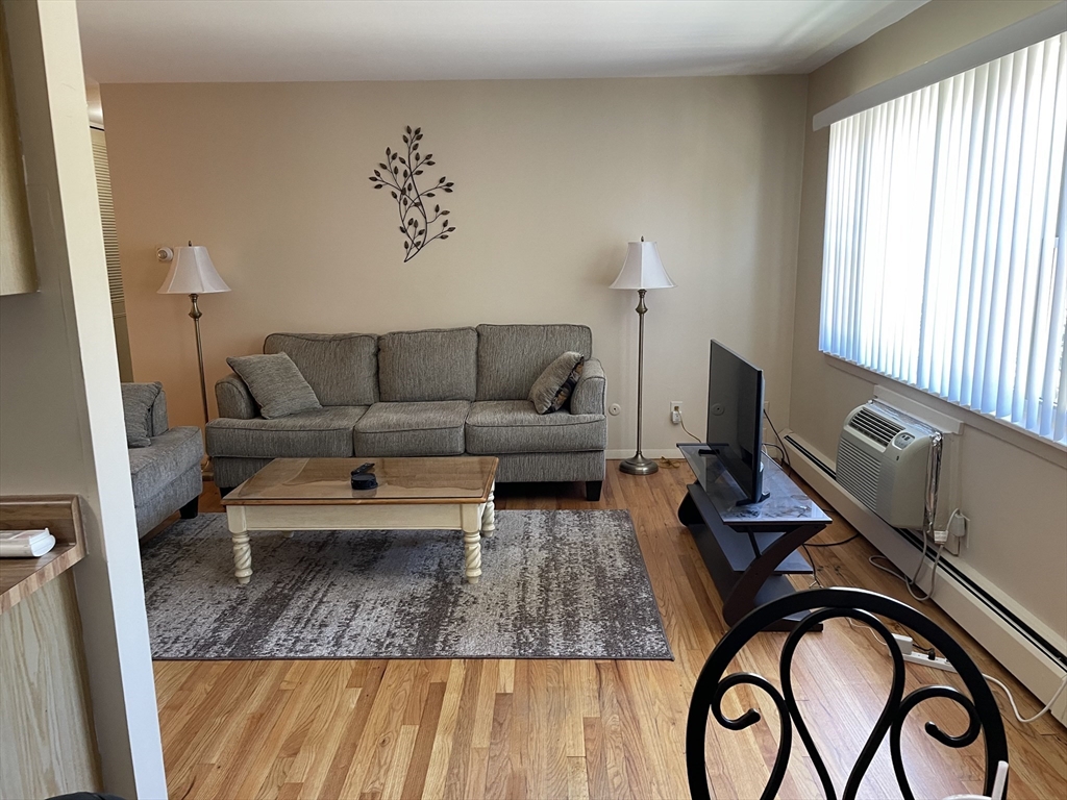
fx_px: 801
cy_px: 400
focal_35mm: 26
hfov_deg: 67.3
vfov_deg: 53.1
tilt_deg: -11.9
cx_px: 534
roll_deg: +1.1
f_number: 1.6
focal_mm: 4.2
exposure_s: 1/60
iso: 125
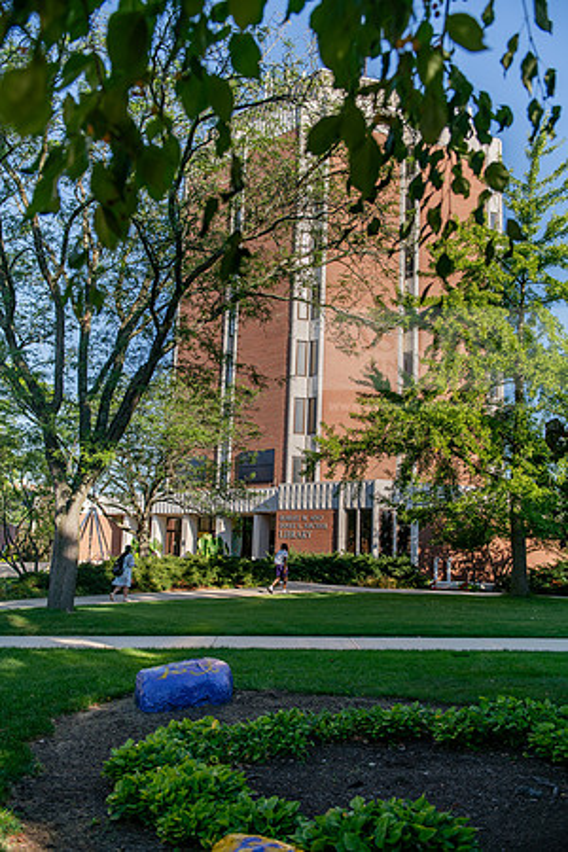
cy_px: 426
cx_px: 284
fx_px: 757
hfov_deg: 41.1
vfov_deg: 58.7
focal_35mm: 32
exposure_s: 1/640
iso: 80
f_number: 4
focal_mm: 32
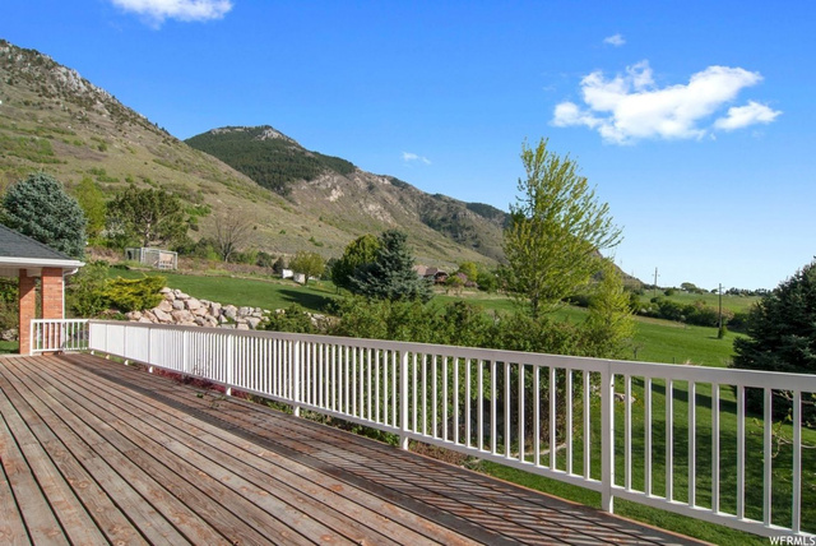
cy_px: 273
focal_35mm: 18
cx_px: 408
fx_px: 408
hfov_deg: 89.9
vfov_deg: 67.5
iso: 100
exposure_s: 1/200
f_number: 10
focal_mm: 12
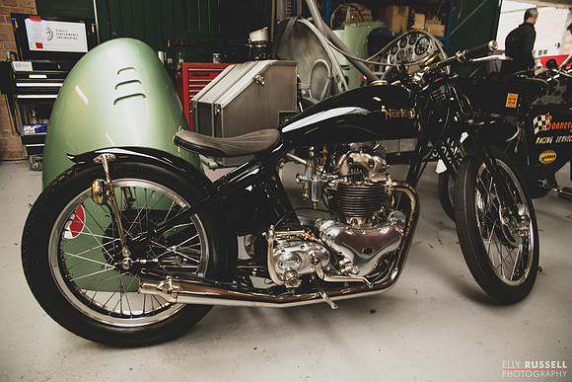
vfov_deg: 53.2
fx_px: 381
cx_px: 286
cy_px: 191
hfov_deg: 73.7
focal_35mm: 24
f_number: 4.5
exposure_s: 1/125
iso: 500
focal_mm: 24
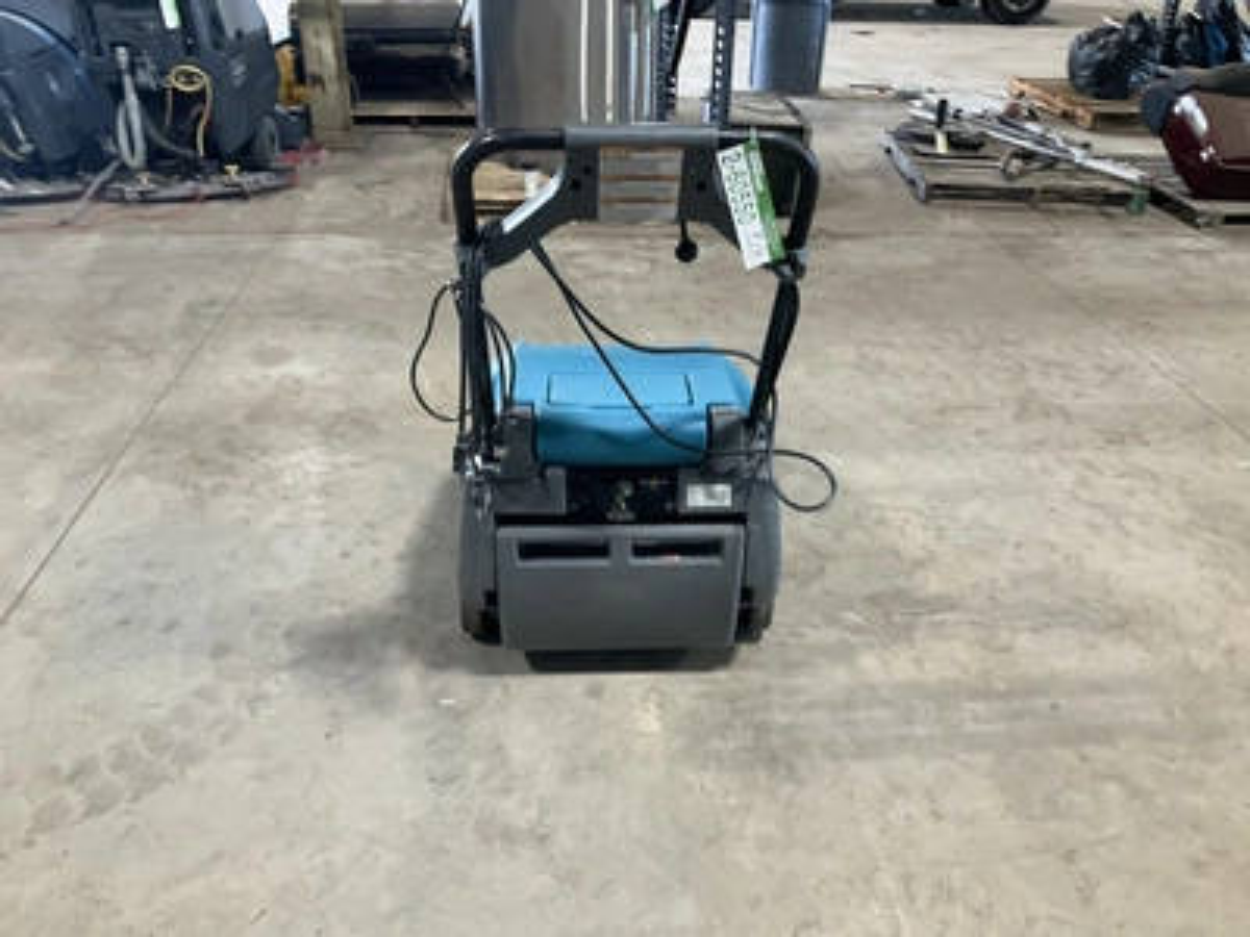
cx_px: 625
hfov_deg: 61.7
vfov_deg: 48.2
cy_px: 468
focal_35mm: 29
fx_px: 1047
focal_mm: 3
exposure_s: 1/60
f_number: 1.8
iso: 125
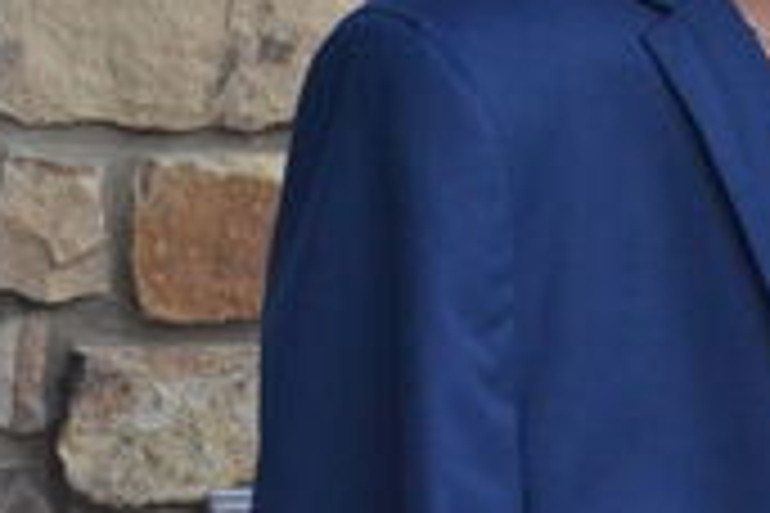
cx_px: 1069
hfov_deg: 10.9
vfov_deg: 7.4
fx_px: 3914
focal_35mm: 183
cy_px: -243
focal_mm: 34
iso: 1100
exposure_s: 1/500
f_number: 5
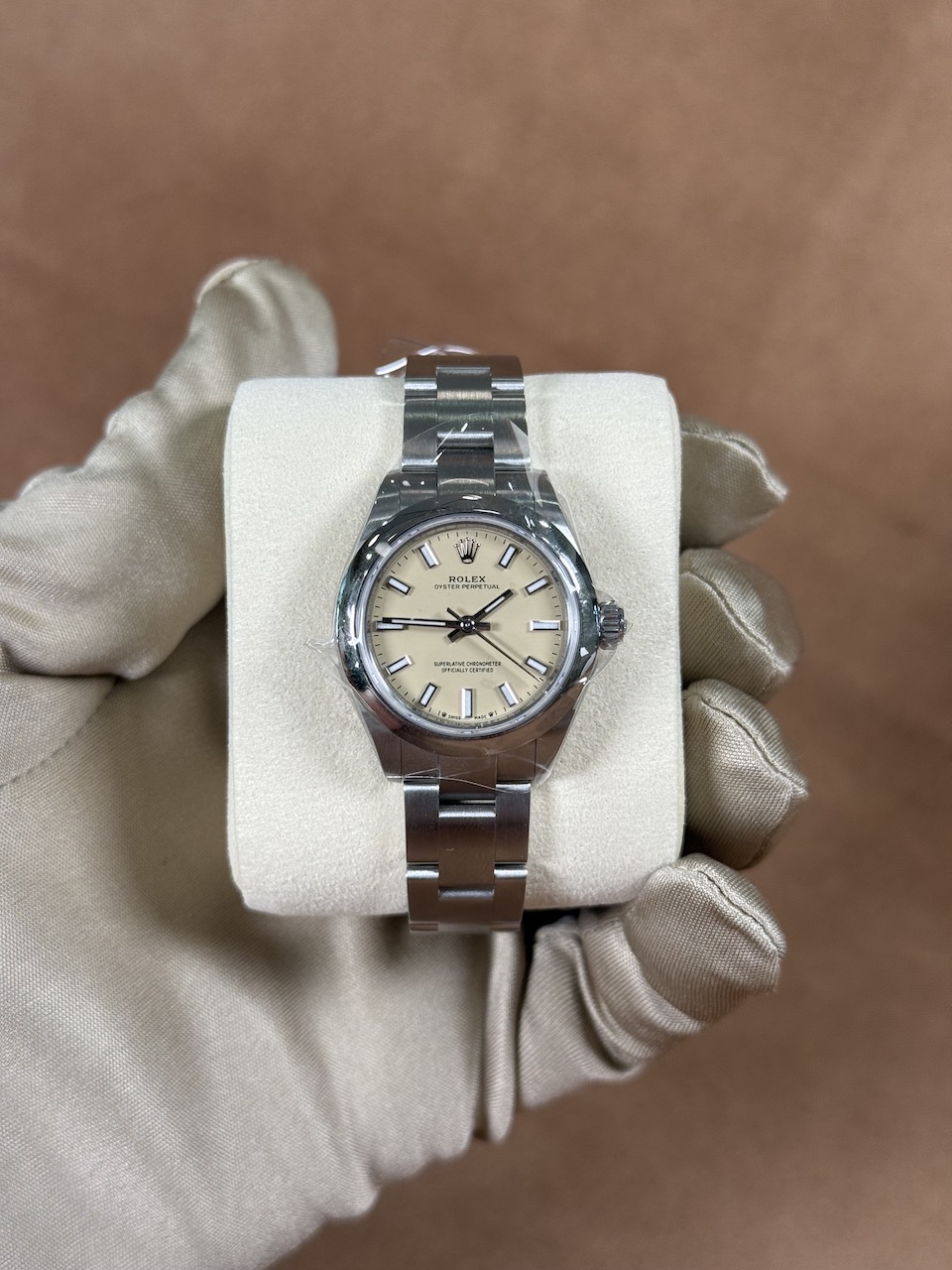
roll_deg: -0.6
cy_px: 635
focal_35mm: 48
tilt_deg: -25.2
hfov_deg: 30.3
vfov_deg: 39.7
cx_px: 476
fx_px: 1760
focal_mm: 6.76
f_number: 1.78
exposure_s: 1/120
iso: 64
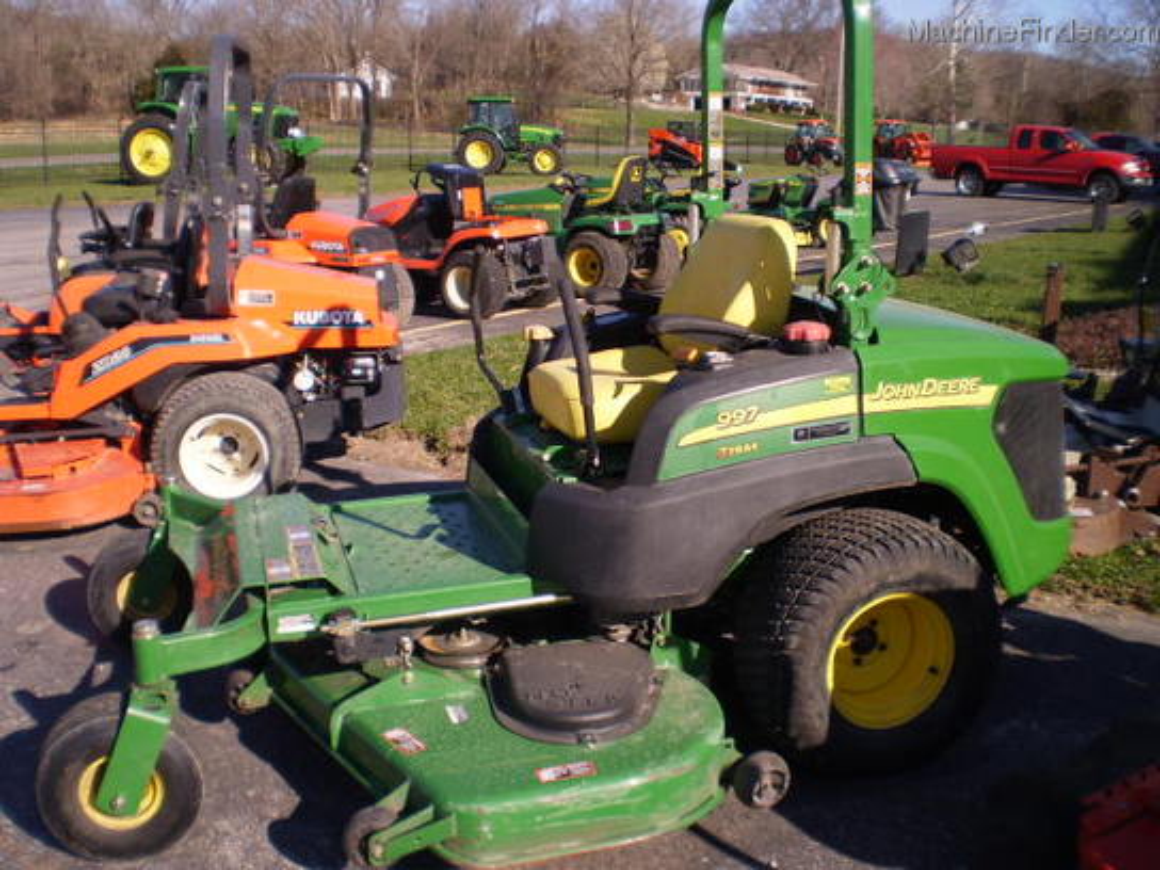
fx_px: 1206
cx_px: 580
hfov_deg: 51.4
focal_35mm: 36
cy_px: 435
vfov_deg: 39.7
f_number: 3.1
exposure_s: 1/800
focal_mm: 6.3
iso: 64
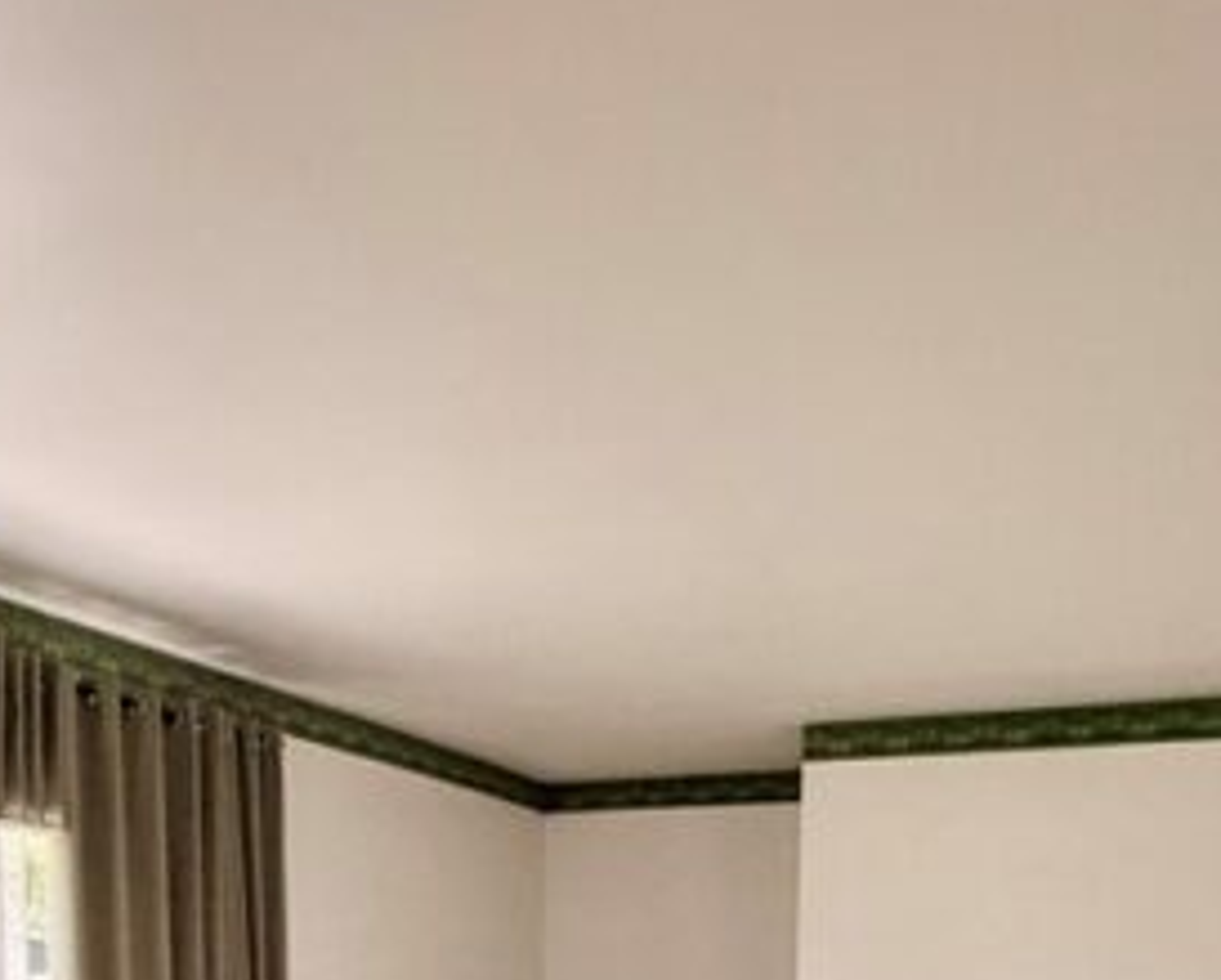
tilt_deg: -5.3
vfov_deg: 31.9
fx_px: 1447
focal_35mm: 40
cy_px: 1141
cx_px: 581
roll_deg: -0.5
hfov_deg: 45.7
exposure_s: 1/60
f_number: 2.2
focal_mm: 2.22
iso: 1000
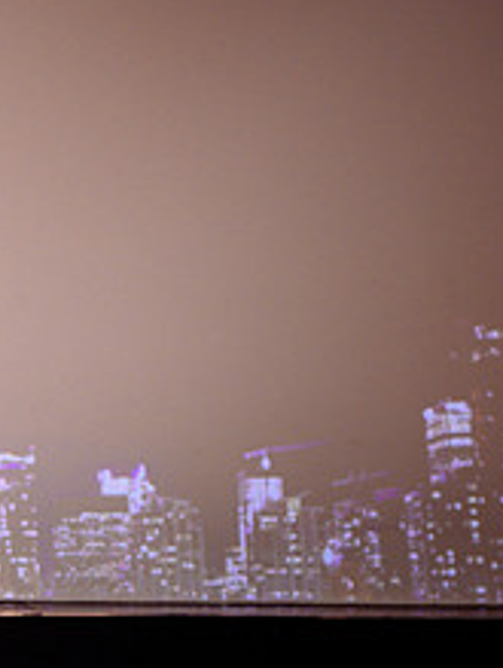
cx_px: -289
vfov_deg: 11.0
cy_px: 369
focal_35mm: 180
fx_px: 3477
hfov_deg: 8.1
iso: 1000
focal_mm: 66
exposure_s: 1/500
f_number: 2
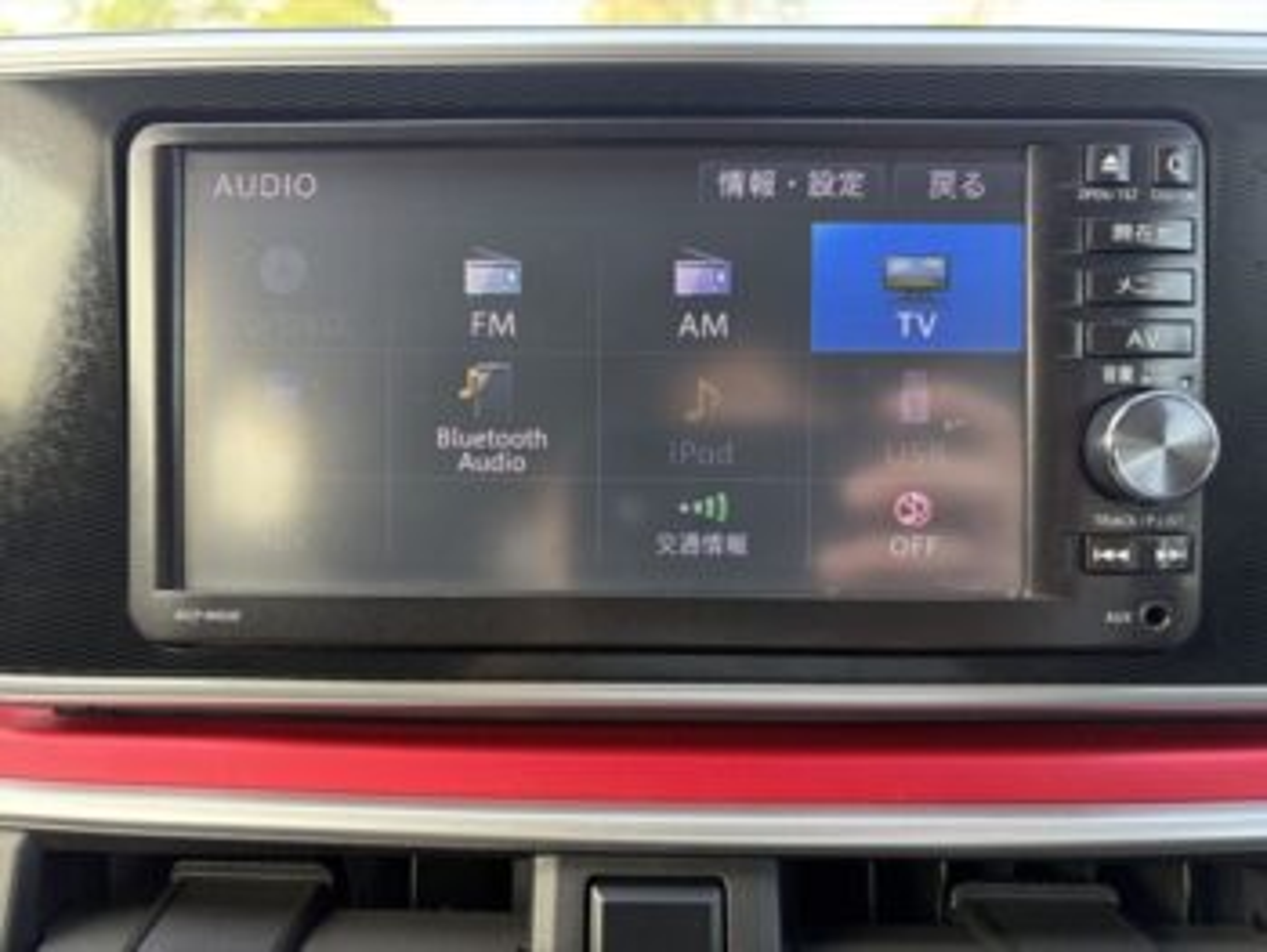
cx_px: 634
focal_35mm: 26
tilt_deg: -12.9
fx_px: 952
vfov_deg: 53.1
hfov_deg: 67.3
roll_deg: +0.0
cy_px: 476
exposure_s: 1/167
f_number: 1.6
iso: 100
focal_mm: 5.96
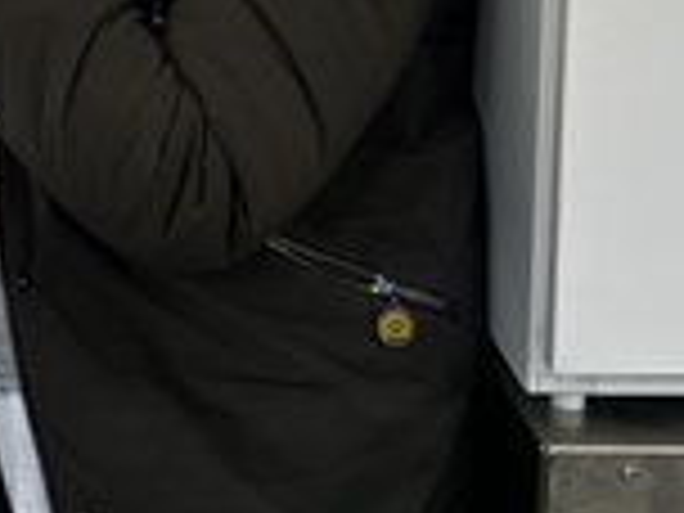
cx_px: -176
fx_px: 2490
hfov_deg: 15.0
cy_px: -130
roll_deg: +1.9
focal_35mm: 126
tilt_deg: -10.7
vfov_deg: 11.5
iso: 125
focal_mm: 6.86
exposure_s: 1/60
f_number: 1.78
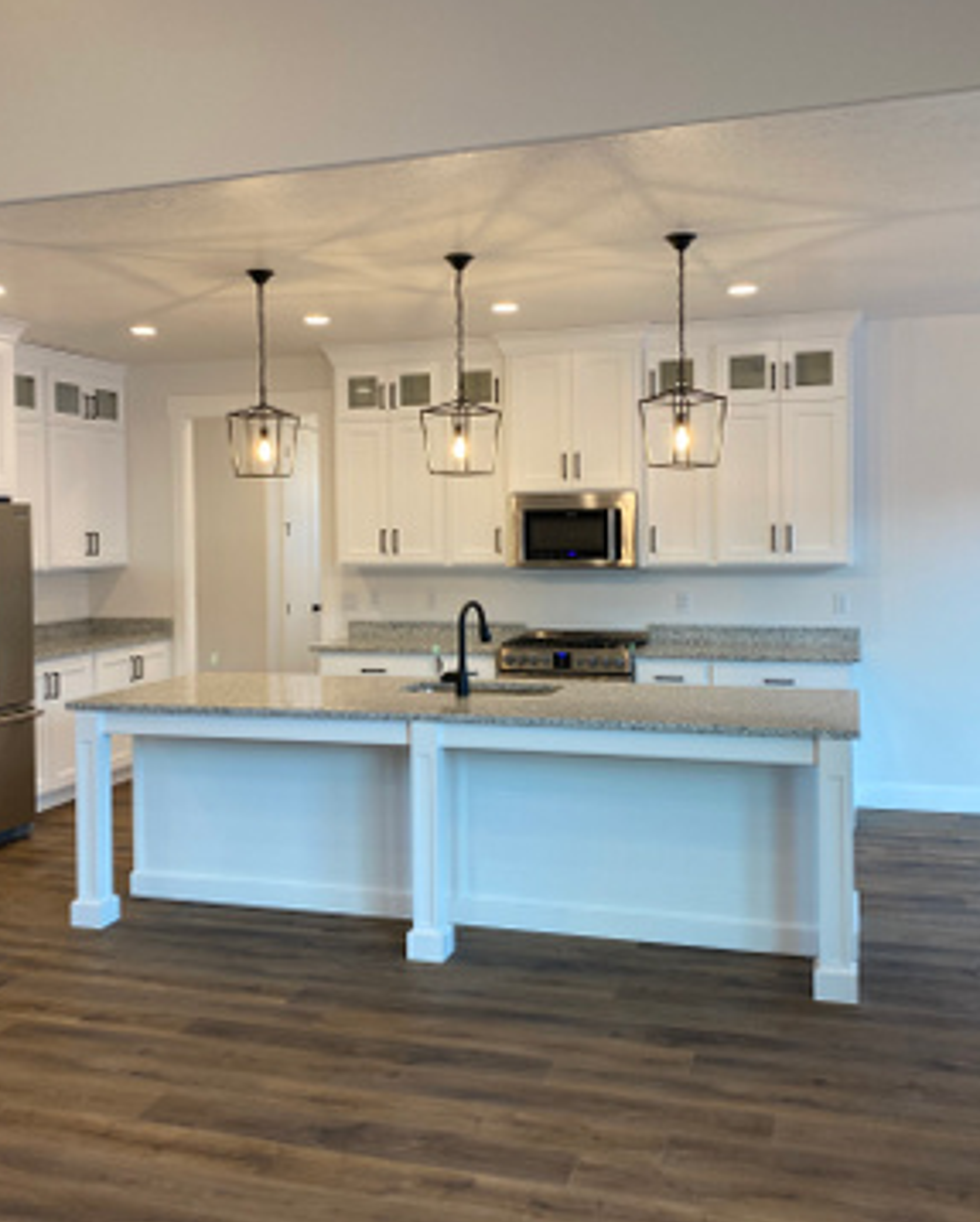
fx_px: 1231
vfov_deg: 52.8
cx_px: 458
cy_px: 567
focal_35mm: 34
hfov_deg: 43.4
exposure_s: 1/60
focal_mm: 4.25
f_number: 1.8
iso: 64
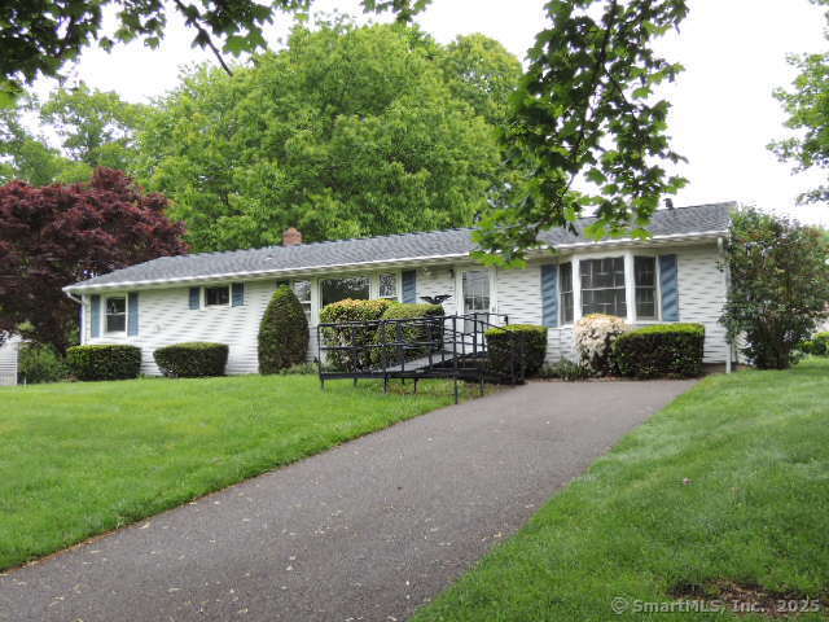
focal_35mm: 35
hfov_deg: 52.6
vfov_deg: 40.7
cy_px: 311
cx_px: 414
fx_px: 838
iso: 100
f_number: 3.3
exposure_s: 1/250
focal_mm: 6.2
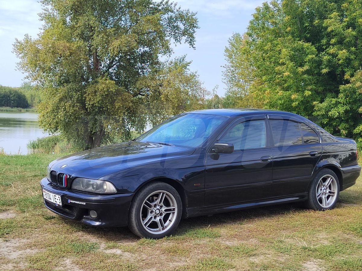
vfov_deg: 31.5
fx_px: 481
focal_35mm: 46
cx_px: 181
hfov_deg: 41.2
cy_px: 136
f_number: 1.9
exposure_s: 1/1305
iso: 350
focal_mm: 5.52
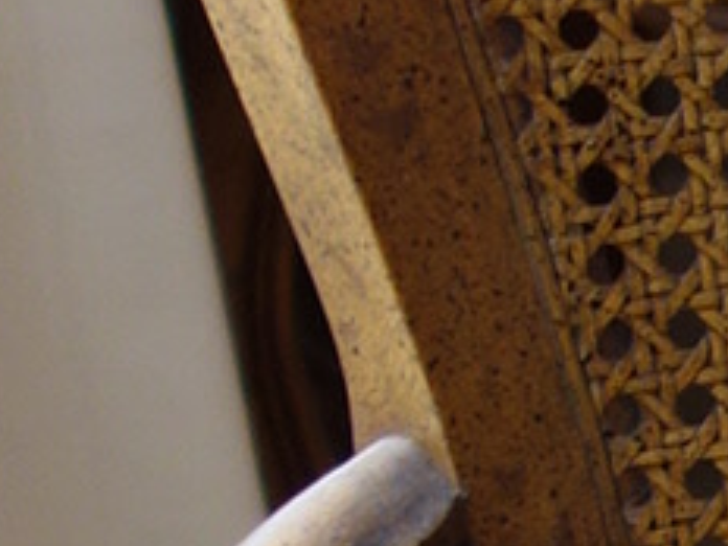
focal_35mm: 317
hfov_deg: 5.9
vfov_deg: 4.6
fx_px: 6667
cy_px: 1243
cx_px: 2011
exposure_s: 1/60
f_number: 1.8
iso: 125
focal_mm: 10.4
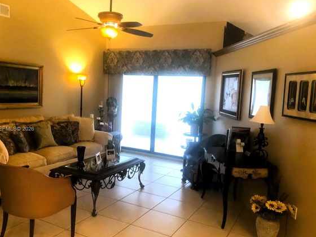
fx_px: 292
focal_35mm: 32
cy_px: 129
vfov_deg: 44.1
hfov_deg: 56.7
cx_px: 144
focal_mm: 3.99
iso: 40
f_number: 1.8
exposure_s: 1/17
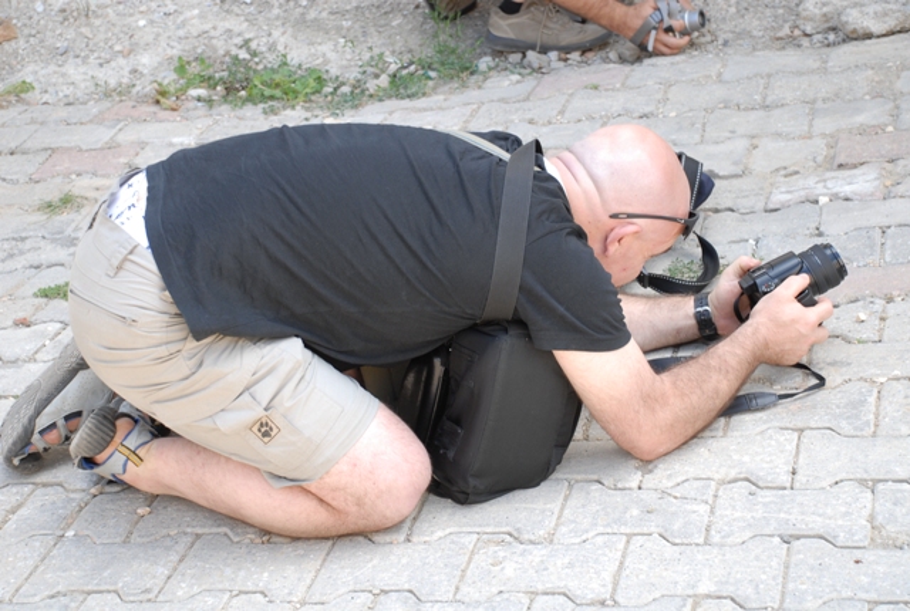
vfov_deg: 17.6
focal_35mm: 78
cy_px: 306
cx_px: 455
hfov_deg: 25.9
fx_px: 1976
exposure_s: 1/125
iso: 200
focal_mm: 52
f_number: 5.6
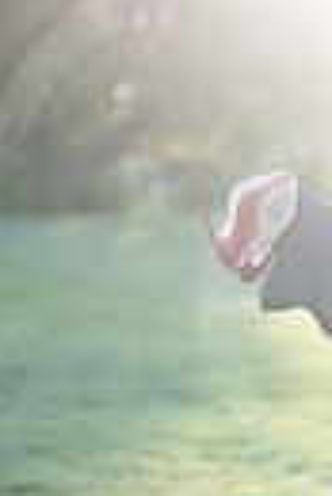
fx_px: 2387
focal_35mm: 173
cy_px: 362
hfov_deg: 7.8
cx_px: 446
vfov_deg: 11.8
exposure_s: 1/1250
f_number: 1.3
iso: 200
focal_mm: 50
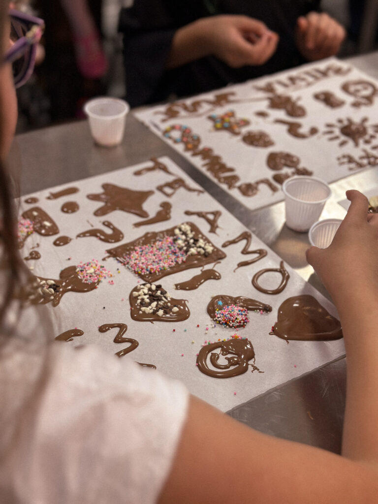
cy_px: 252
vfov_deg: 39.7
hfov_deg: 30.3
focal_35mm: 48
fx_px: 699
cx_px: 189
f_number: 1.8
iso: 100
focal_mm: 6.86
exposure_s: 1/60
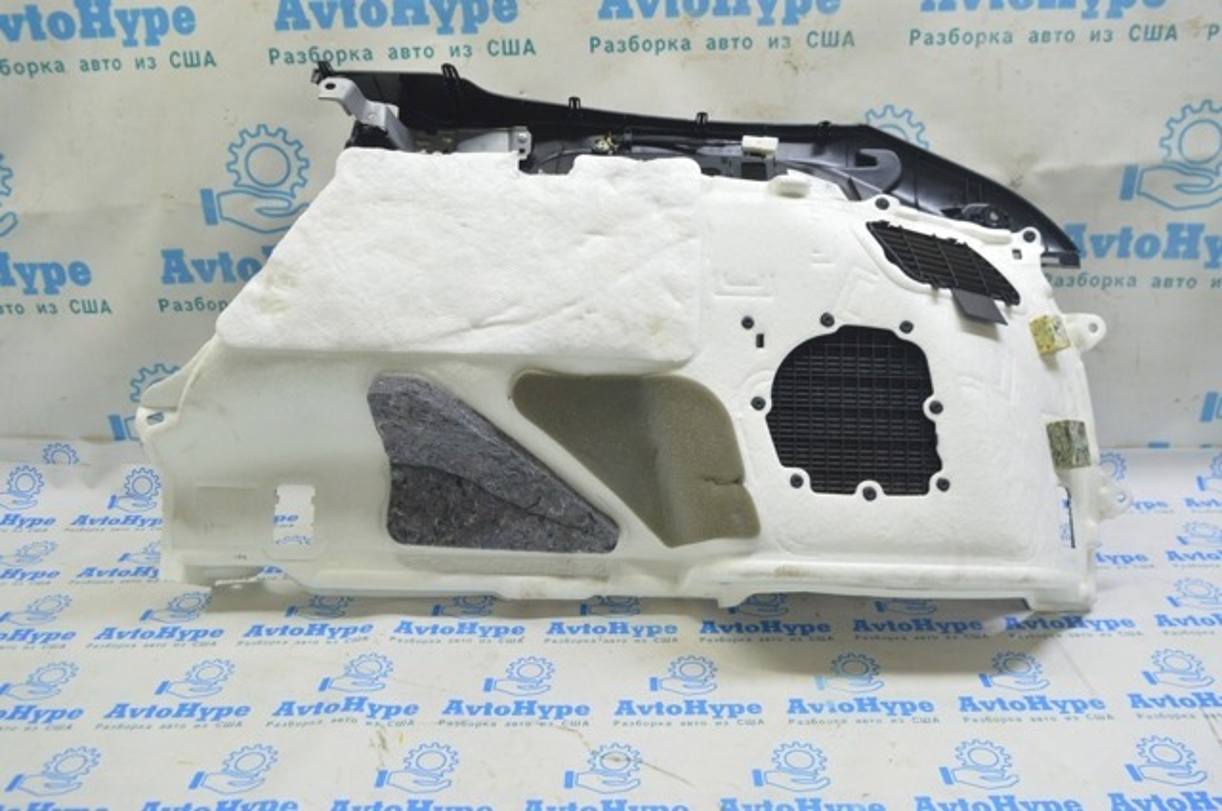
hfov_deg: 59.6
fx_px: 1068
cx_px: 611
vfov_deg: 41.6
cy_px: 406
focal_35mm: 32
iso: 400
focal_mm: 21
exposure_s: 1/20
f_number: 5.6
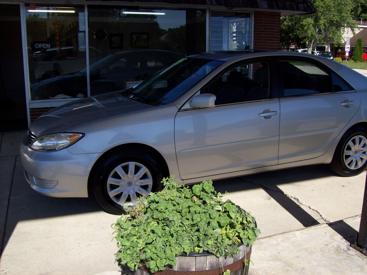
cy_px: 138
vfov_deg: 39.6
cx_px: 184
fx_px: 382
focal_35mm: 36
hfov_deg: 51.4
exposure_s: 1/434
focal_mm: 6
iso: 80
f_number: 4.8
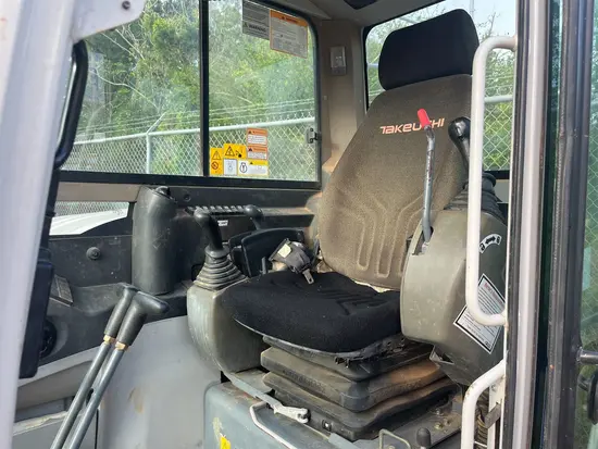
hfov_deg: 67.3
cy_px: 224
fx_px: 449
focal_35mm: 26
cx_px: 299
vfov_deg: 53.1
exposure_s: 1/225
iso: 40
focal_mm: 5.1
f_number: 1.6
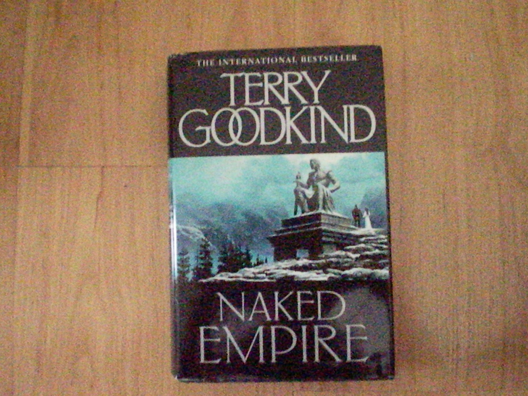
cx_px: 264
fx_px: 580
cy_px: 198
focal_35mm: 38
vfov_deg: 37.7
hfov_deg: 49.0
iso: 7200
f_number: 3.1
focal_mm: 6.3
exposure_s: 1/36.1
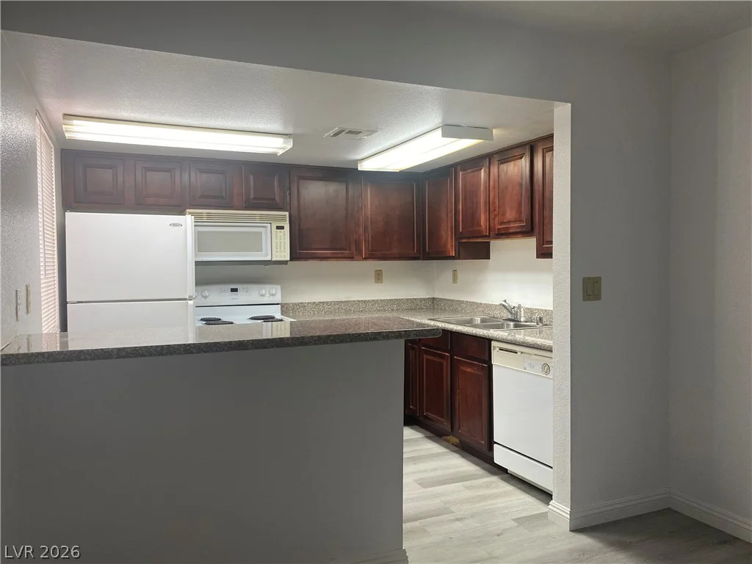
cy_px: 282
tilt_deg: -1.7
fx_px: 565
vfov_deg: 53.1
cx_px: 376
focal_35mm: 26
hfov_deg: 67.3
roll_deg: -0.3
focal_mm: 4.25
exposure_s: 1/120
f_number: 1.8
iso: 100
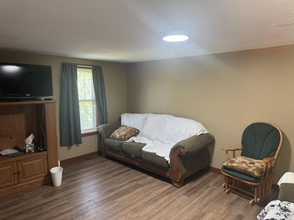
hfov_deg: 71.6
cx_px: 147
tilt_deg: -8.4
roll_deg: +0.2
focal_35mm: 24
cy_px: 110
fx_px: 204
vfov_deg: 56.8
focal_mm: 6.76
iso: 250
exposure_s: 1/60
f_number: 1.78
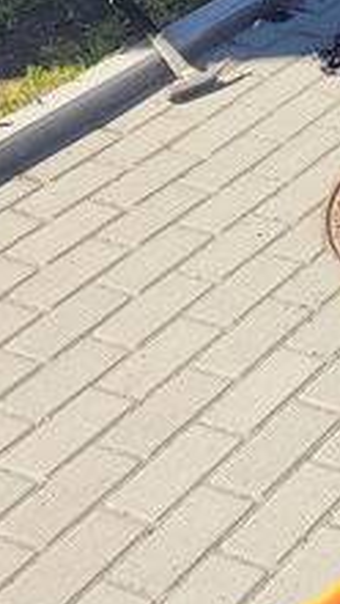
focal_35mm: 99
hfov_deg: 10.8
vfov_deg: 19.7
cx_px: 749
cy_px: -198
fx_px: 1584
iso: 50
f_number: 1.79
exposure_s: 1/756
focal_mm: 4.71
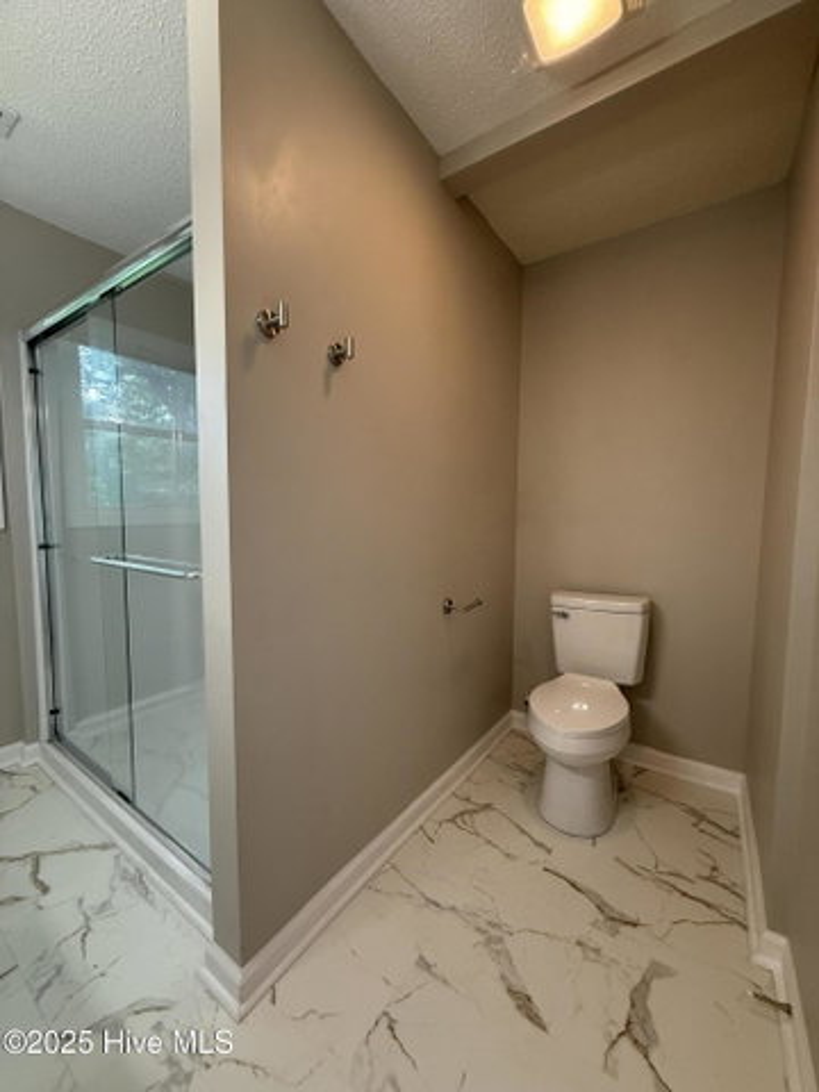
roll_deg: -0.8
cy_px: 546
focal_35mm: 14
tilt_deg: -3.7
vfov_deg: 102.1
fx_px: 442
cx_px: 410
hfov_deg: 85.7
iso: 250
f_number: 2.2
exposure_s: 1/60
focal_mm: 2.22
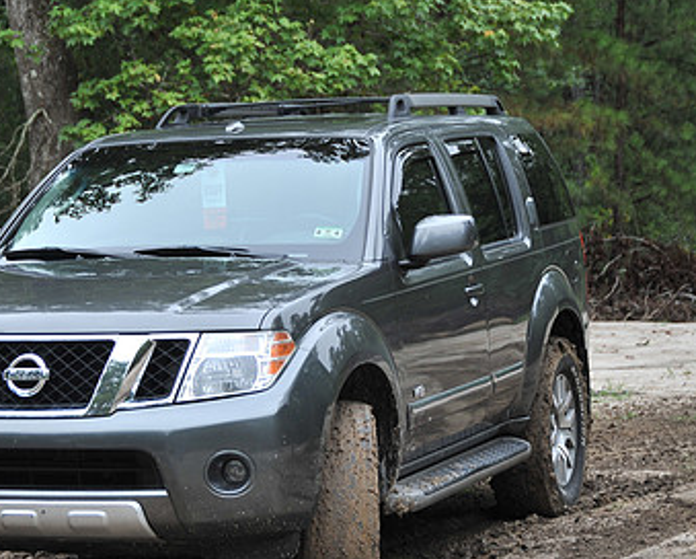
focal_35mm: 125
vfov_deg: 12.4
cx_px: 189
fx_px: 2578
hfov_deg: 15.3
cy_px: 323
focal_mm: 78
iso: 200
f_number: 6.3
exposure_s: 1/160
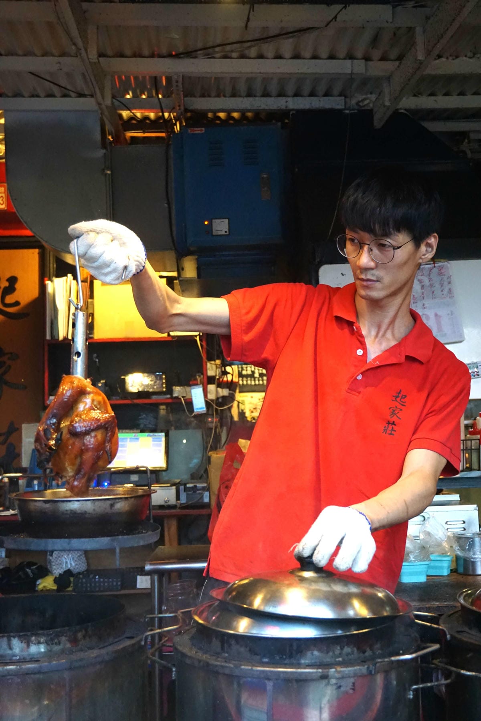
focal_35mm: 42
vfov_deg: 46.4
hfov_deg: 31.9
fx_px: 842
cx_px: 240
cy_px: 360
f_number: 4.5
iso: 3200
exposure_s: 1/80
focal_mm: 28
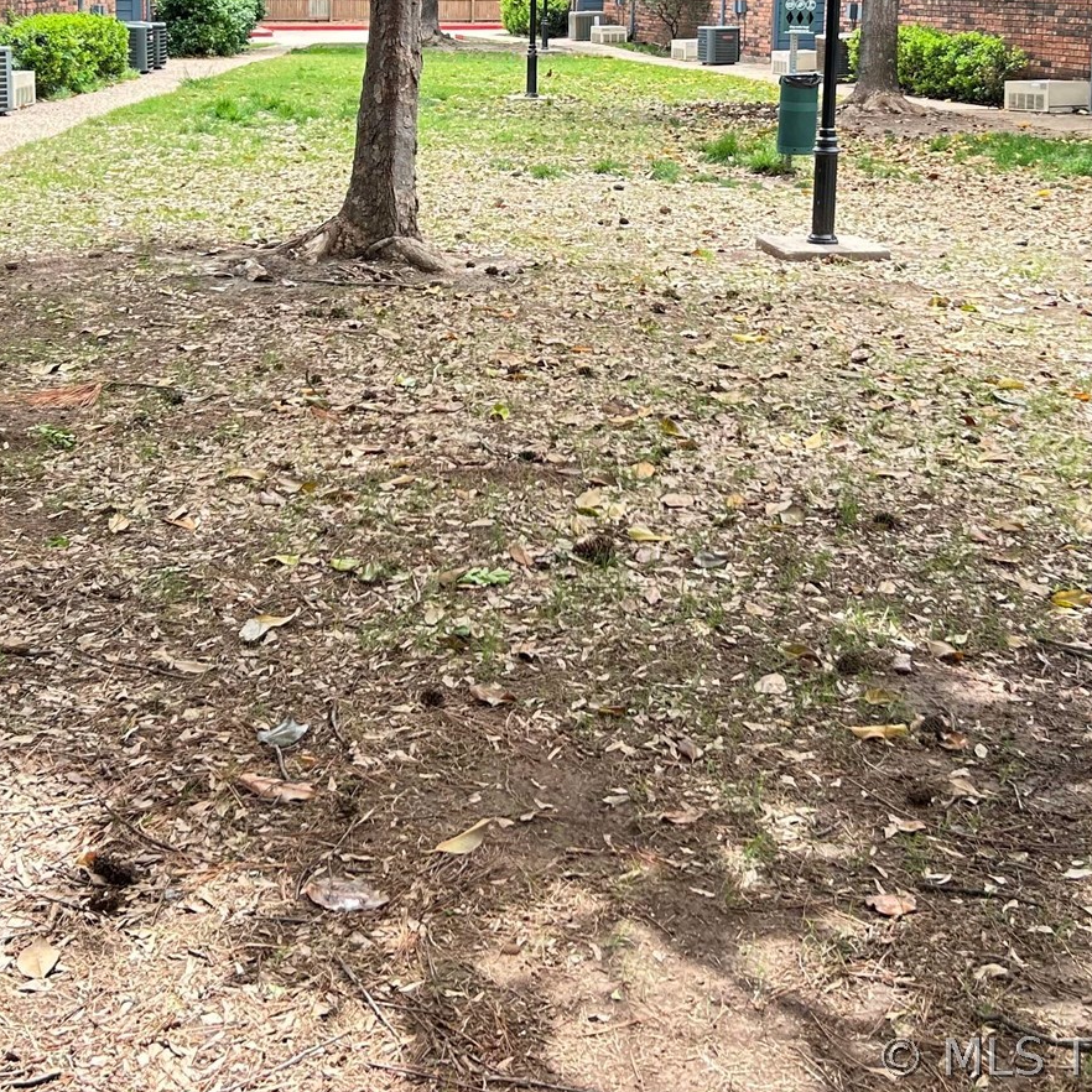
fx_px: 1785
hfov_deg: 34.0
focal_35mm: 50
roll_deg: -1.1
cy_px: 207
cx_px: 489
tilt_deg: -7.4
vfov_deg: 33.0
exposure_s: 1/233
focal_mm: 5.7
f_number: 1.5
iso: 50
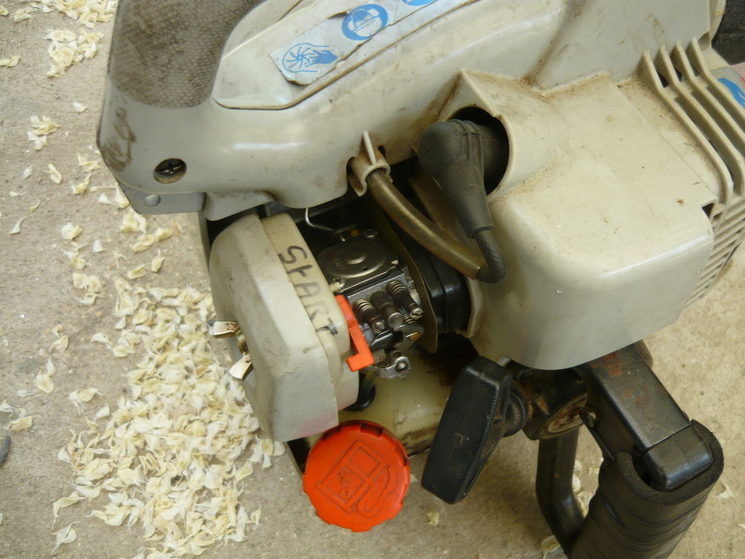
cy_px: 280
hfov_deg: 55.4
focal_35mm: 33
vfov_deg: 42.9
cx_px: 372
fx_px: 710
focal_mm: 5.5
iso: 100
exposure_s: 1/80
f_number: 2.8
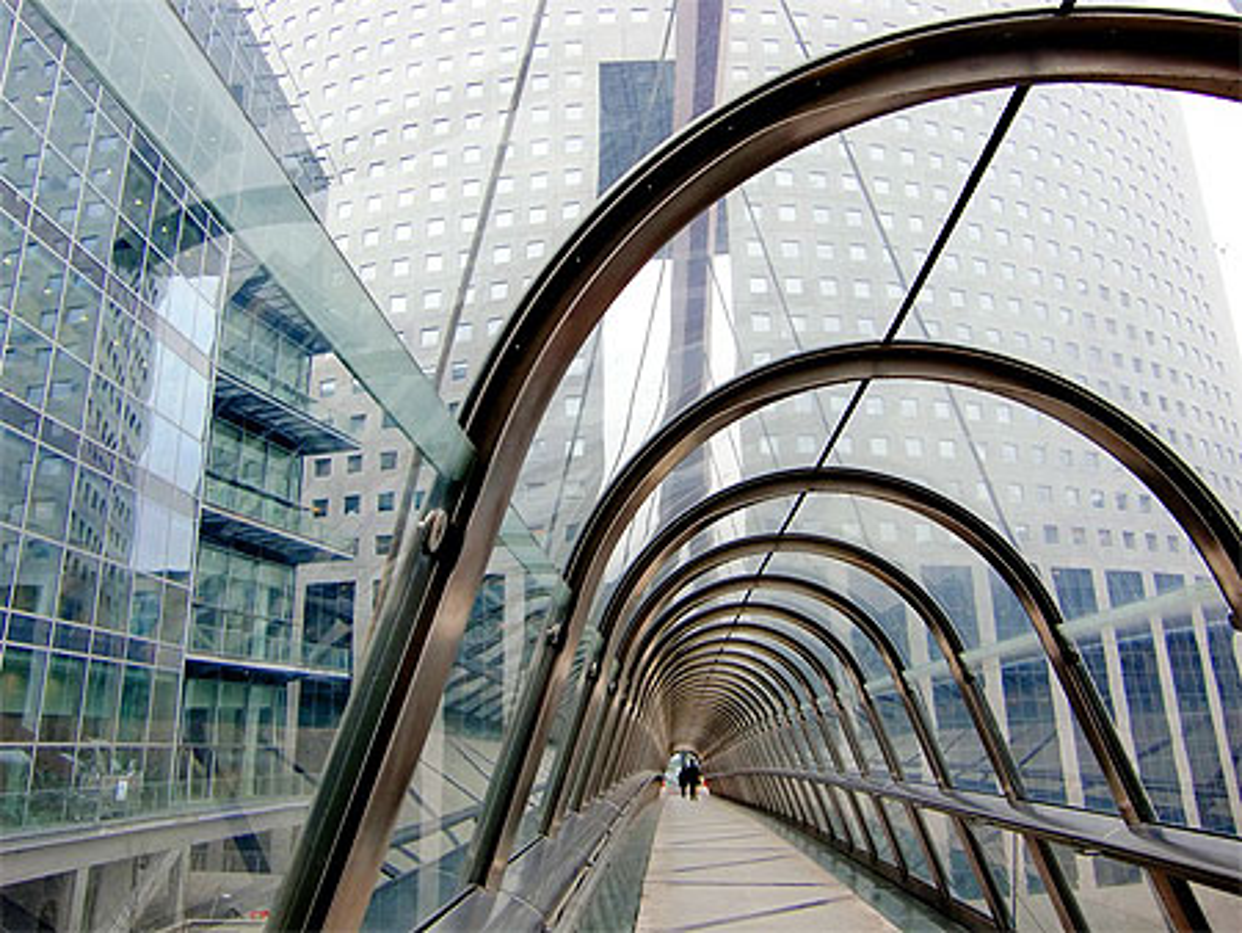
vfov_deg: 49.8
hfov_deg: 63.4
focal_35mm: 28
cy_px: 466
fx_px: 1005
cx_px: 621
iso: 64
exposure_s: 1/125
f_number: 2.6
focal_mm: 4.9
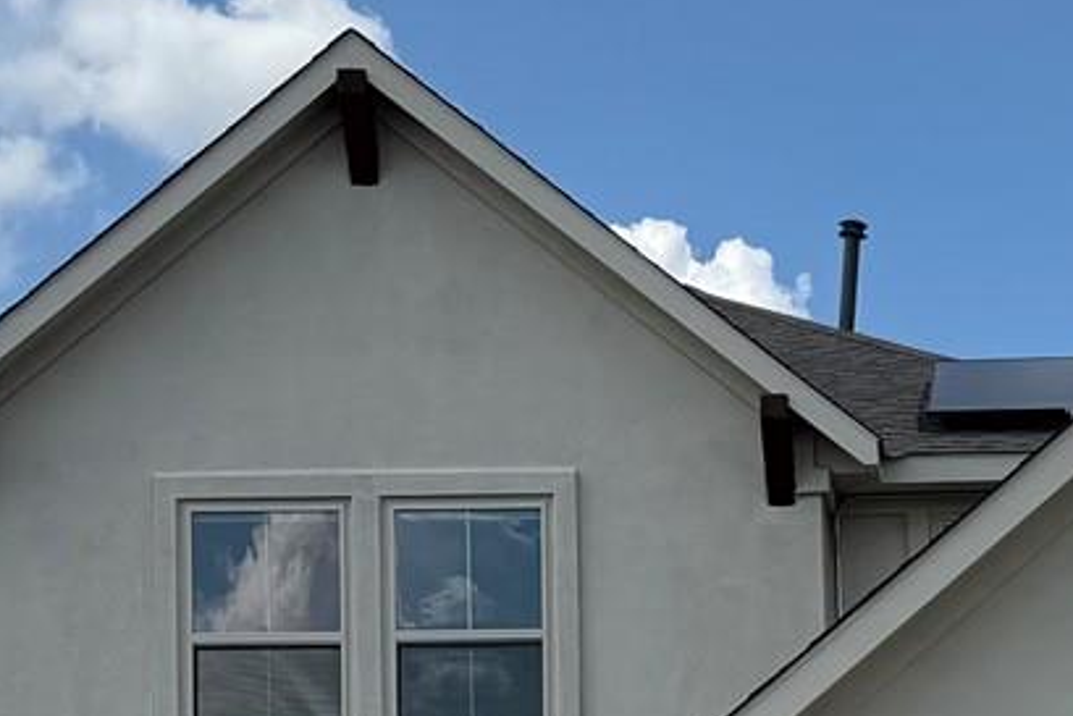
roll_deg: +2.0
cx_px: 1191
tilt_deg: +5.0
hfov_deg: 15.9
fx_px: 3727
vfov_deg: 10.6
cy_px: 1112
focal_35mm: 125
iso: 80
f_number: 1.78
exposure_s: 1/5319
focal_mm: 6.76
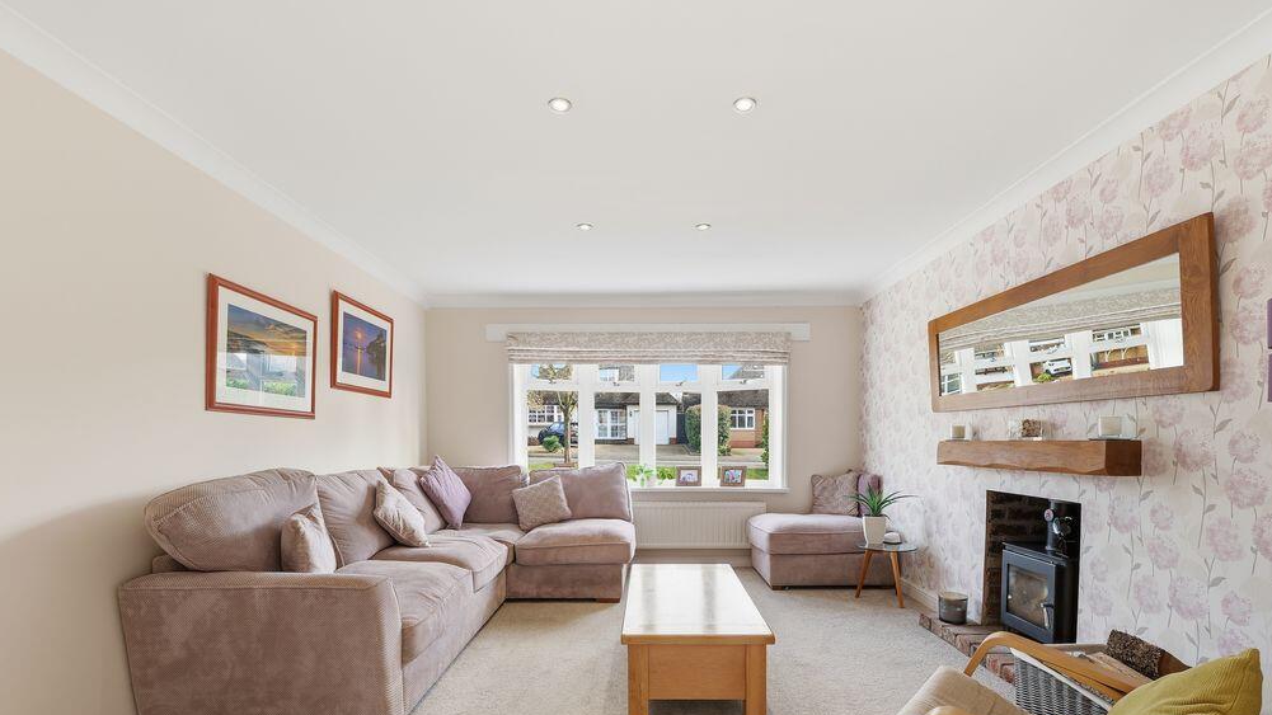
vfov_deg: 69.8
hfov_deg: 103.0
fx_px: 506
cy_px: 431
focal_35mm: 15
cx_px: 640
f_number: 11
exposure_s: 1/50
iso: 320
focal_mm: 14
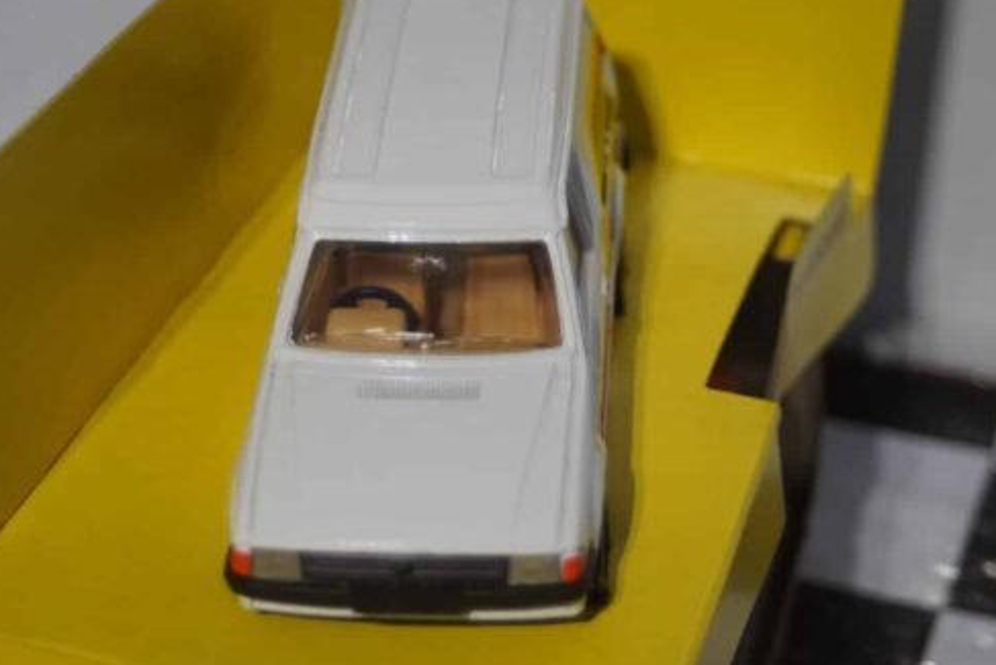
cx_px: 419
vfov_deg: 13.5
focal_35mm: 102
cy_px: 264
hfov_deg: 20.1
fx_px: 2812
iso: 800
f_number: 5
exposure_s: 1/160
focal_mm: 55
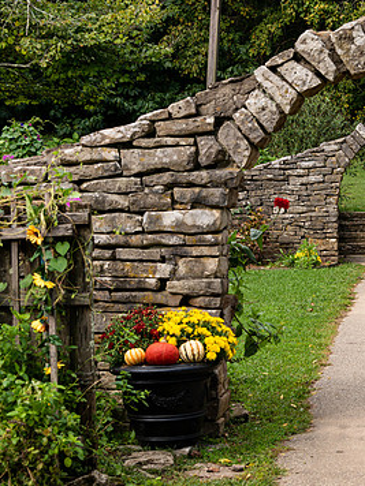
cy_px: 248
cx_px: 392
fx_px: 1504
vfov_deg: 18.4
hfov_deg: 13.6
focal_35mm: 107
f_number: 8
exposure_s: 1/50
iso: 64
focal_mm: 68
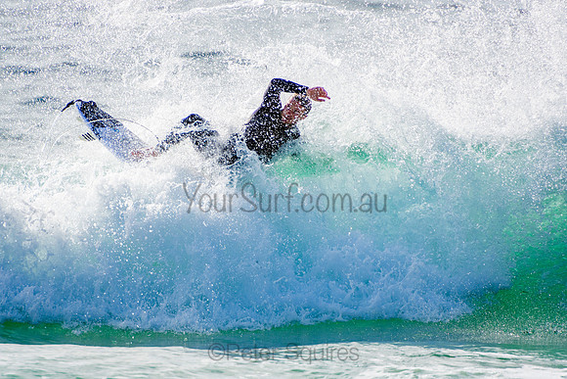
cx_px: 284
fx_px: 9452
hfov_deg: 3.4
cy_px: 190
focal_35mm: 600
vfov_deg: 2.3
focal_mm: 400
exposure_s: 1/2000
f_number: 5.6
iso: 280
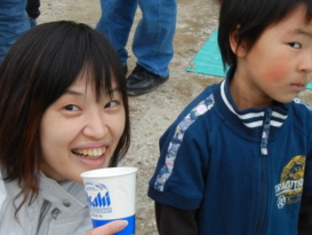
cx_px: 157
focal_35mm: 88
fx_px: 794
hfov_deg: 22.2
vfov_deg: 16.8
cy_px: 148
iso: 160
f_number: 3.5
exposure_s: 1/524
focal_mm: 5.4
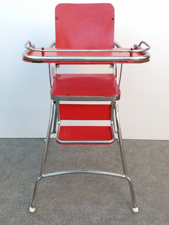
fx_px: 228
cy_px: 112
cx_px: 84
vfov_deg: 52.6
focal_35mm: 35
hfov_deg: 40.7
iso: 50
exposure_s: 1/107
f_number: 1.8
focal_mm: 3.46
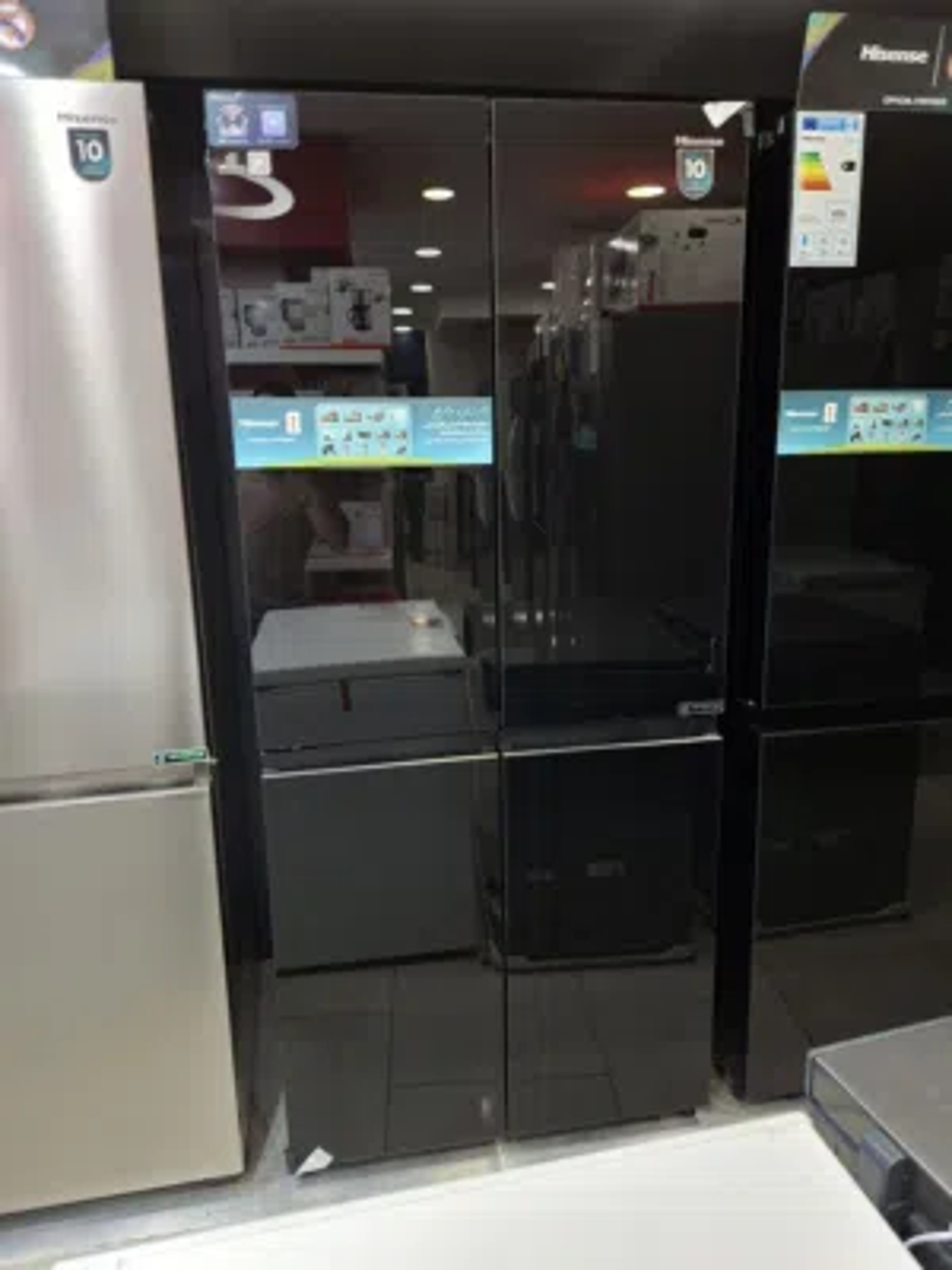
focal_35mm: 23
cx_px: 476
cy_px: 635
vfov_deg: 73.9
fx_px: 843
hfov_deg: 58.9
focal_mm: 5.54
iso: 320
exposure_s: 1/25
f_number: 1.8
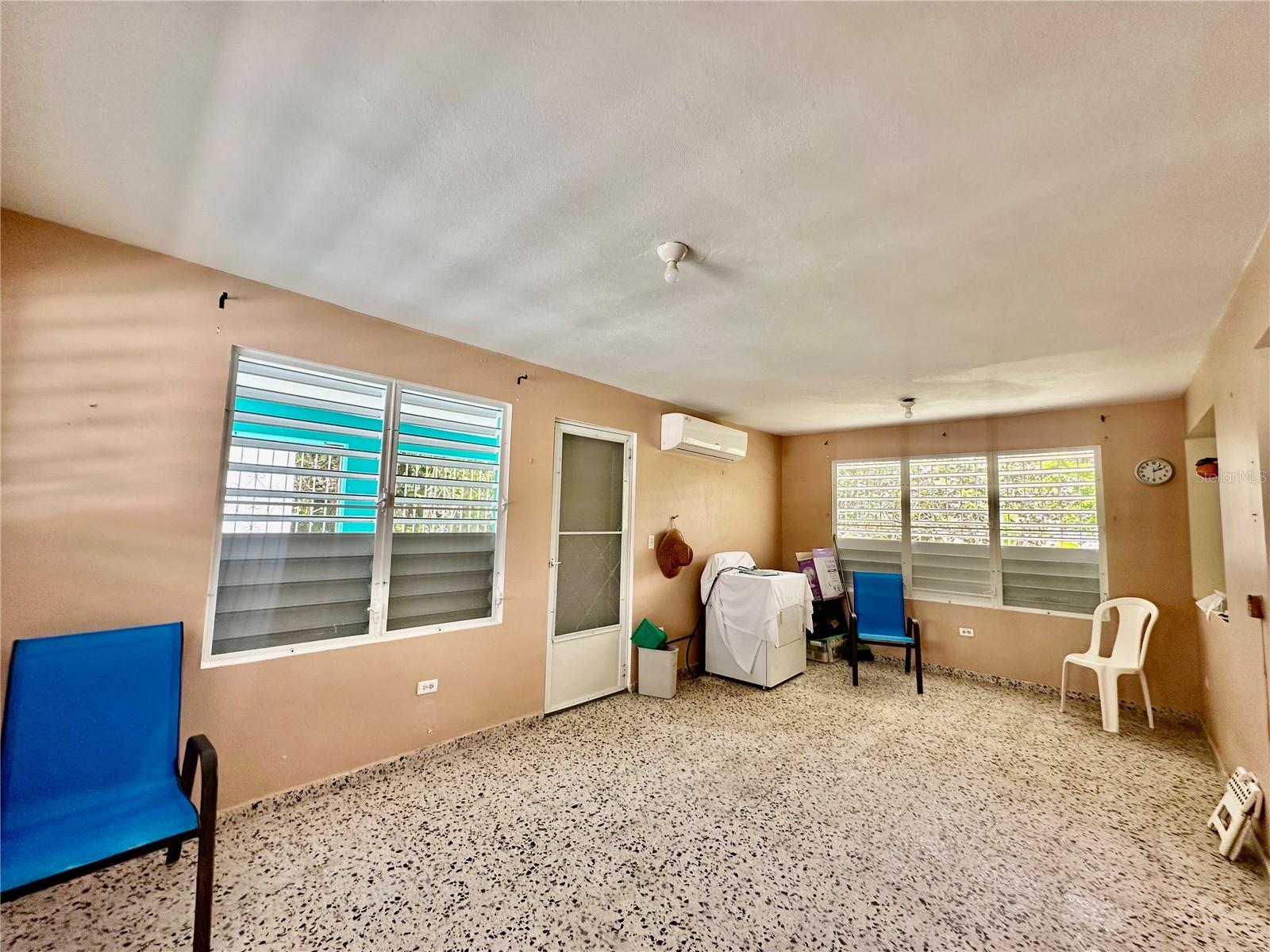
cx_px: 635
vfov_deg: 85.7
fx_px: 514
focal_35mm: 14
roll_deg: -2.6
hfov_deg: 102.1
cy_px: 476
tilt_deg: +6.5
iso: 100
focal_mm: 2.22
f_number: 2.2
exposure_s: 1/99
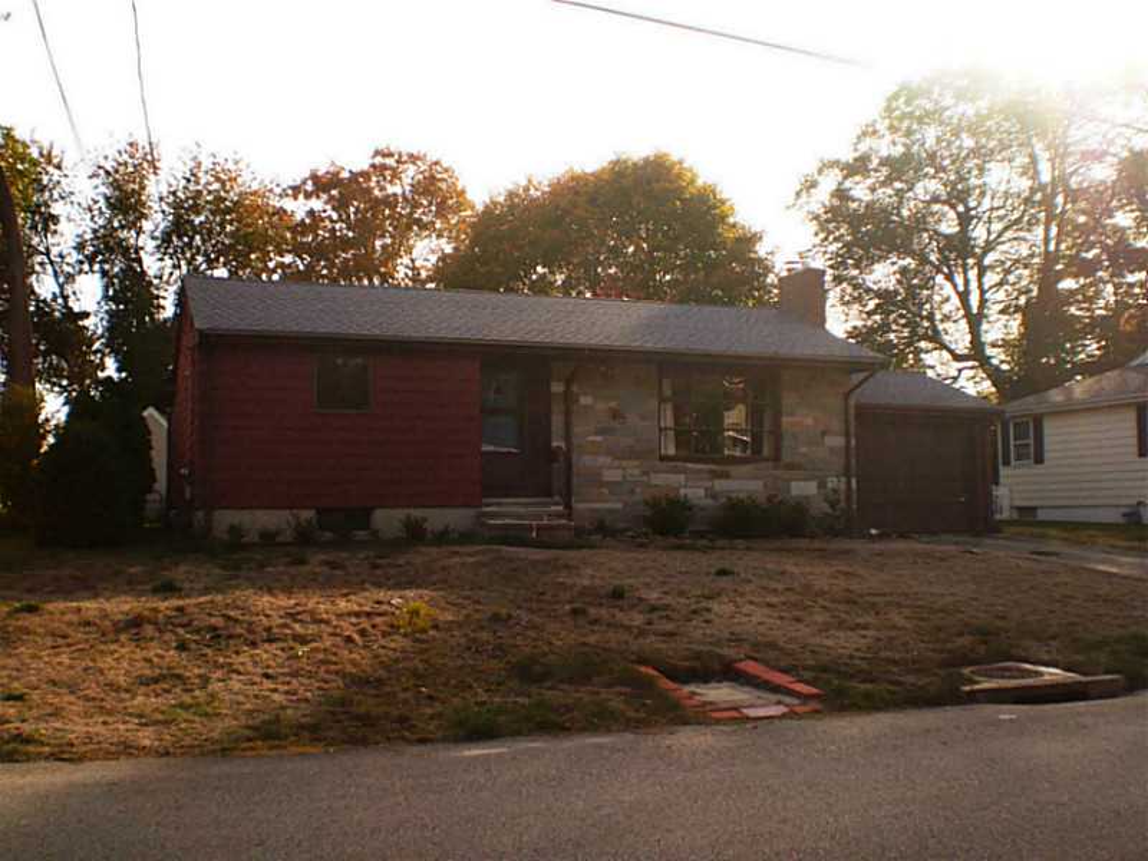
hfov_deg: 51.4
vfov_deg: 39.7
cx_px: 574
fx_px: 1194
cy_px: 430
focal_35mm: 36
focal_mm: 6.3
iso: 64
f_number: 4.6
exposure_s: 1/1250
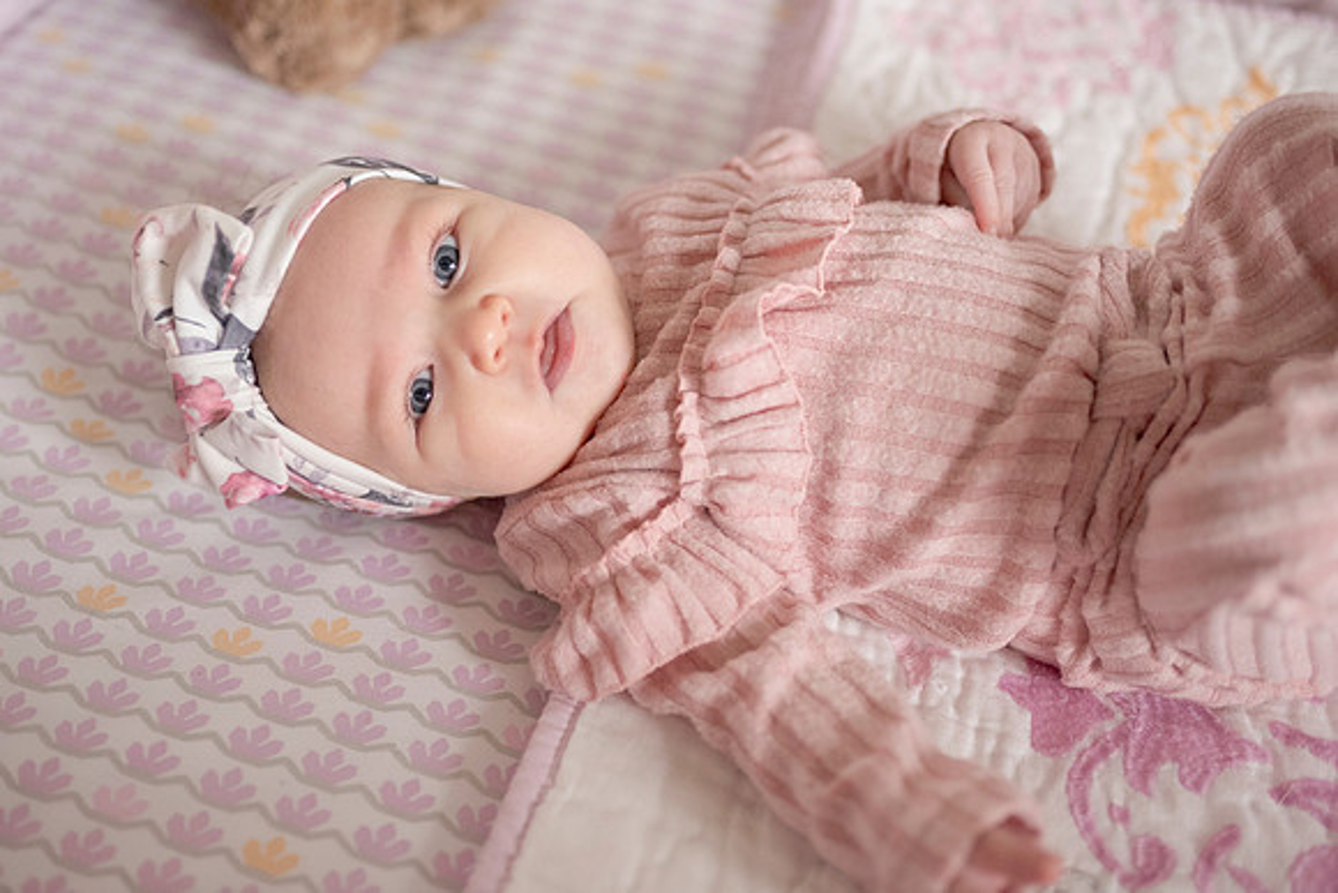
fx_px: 1442
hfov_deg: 49.7
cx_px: 597
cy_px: 445
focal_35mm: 39
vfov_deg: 34.4
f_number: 2
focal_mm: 35
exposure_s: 1/320
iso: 2000
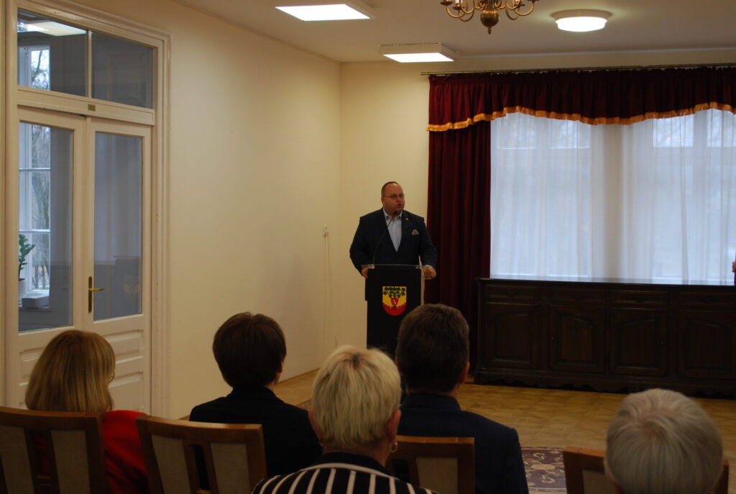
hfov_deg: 38.8
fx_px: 1045
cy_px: 247
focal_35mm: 51
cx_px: 368
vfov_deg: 26.6
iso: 250
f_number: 5
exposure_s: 1/30
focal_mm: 34
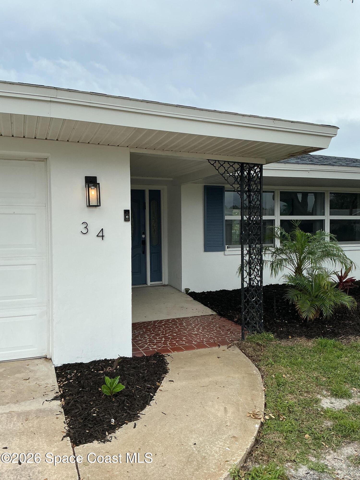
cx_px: 180
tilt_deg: -1.9
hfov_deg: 48.2
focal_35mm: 29
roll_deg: +0.7
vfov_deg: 61.7
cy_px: 240
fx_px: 402
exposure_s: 1/683
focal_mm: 3
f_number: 1.8
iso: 25
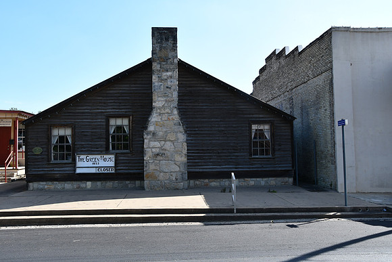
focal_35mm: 33
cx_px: 196
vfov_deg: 40.0
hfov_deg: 57.2
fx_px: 359
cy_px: 131
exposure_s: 1/320
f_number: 9
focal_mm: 22
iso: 200
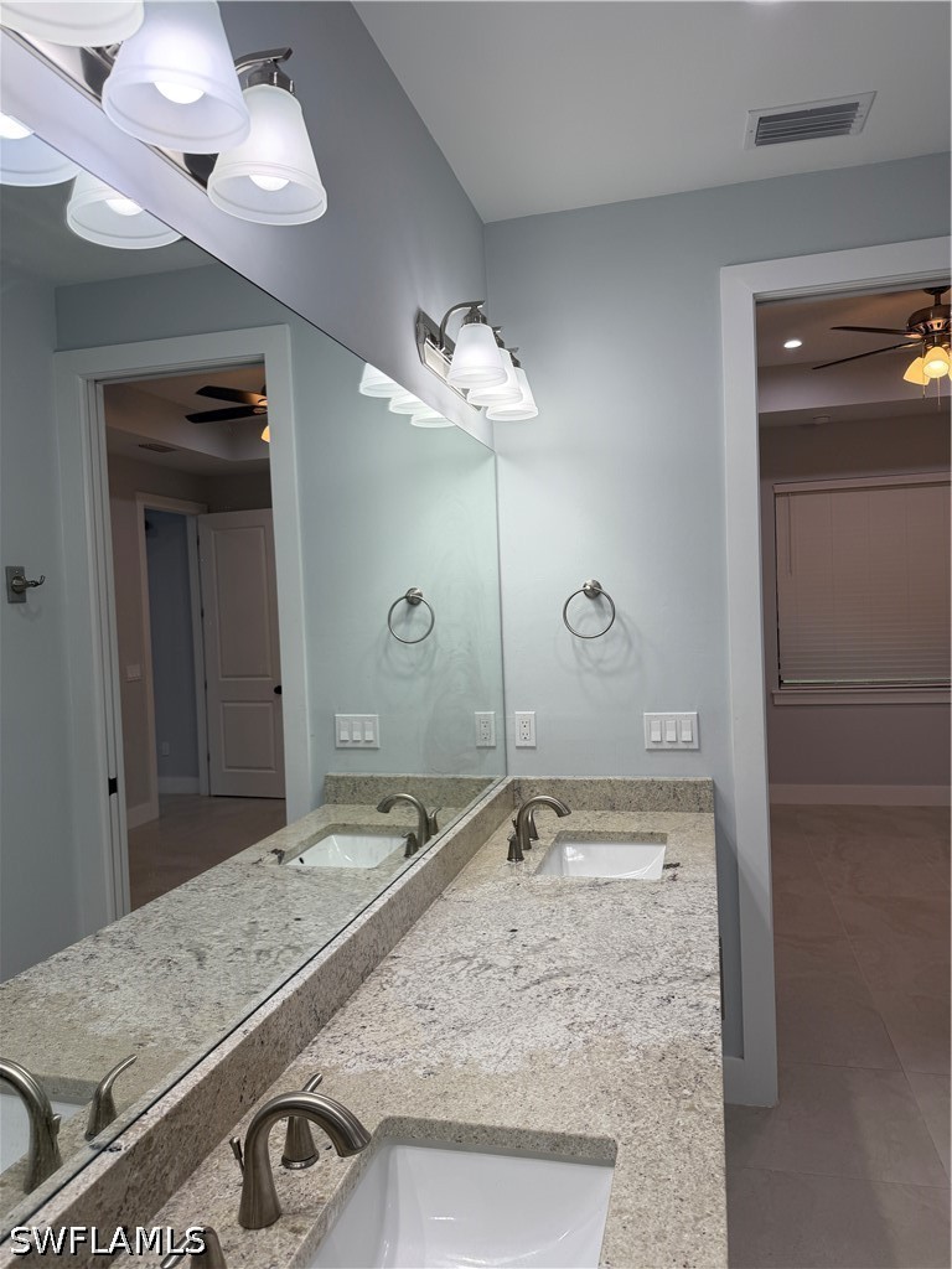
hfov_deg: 56.8
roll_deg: +1.4
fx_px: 880
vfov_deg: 71.6
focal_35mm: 24
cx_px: 476
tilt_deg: -1.8
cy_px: 634
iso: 80
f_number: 1.78
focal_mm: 6.76
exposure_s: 1/250
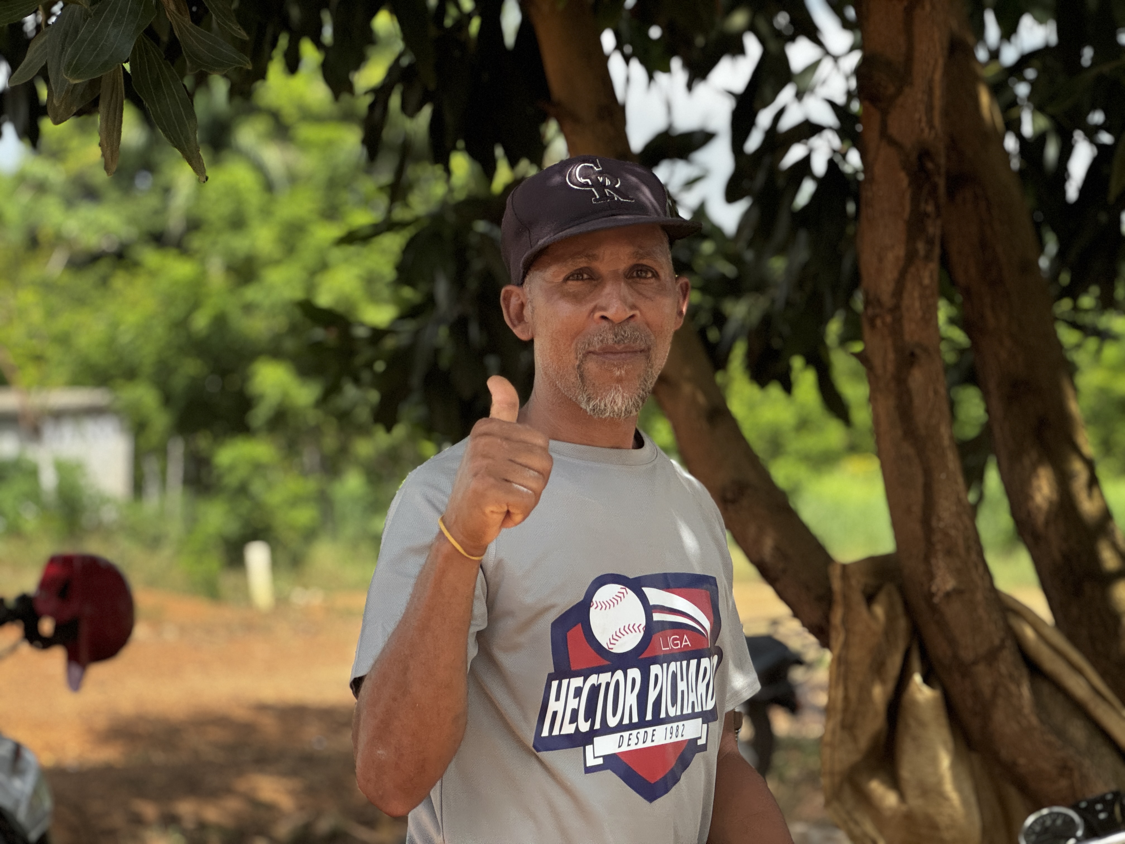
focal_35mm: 77
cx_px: 562
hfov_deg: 25.3
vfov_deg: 19.1
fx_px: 2502
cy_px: 422
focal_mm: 9
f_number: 2.8
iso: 200
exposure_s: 1/85
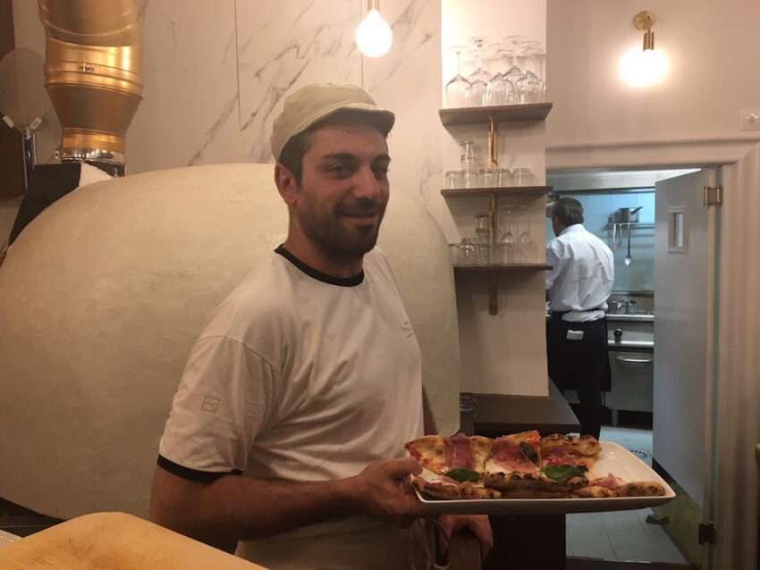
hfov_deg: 61.6
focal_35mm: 29
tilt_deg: -3.3
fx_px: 637
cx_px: 380
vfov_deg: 48.2
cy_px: 285
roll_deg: +1.4
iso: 80
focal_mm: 4.15
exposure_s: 1/33
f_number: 2.2
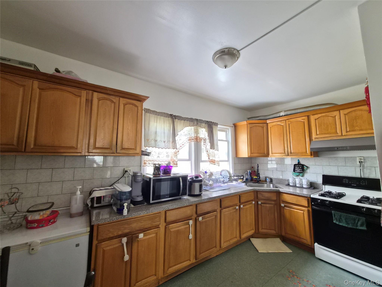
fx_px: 143
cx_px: 191
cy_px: 144
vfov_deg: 89.9
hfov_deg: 106.2
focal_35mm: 13
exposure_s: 1/60
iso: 100
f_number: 2.2
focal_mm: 1.7
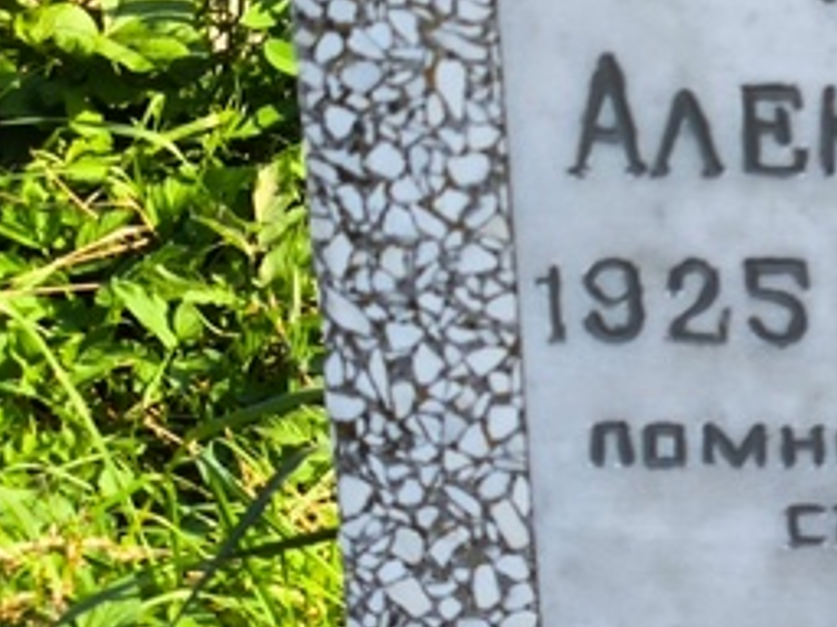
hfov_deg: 12.4
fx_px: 3772
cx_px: 1022
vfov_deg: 9.5
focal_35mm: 156
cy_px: 167
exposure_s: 1/400
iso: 50
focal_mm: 4.71
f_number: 1.7
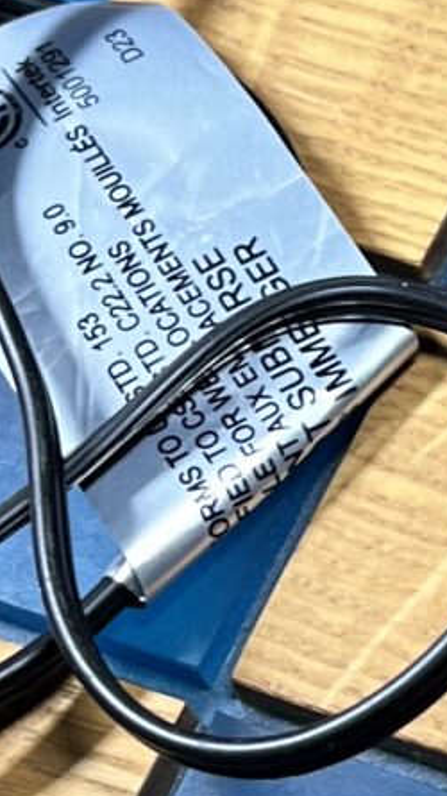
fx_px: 3438
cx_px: 842
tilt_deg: -58.0
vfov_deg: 13.2
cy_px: 492
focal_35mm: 163
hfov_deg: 7.2
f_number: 1.5
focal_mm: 5.7
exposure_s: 1/120
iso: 80
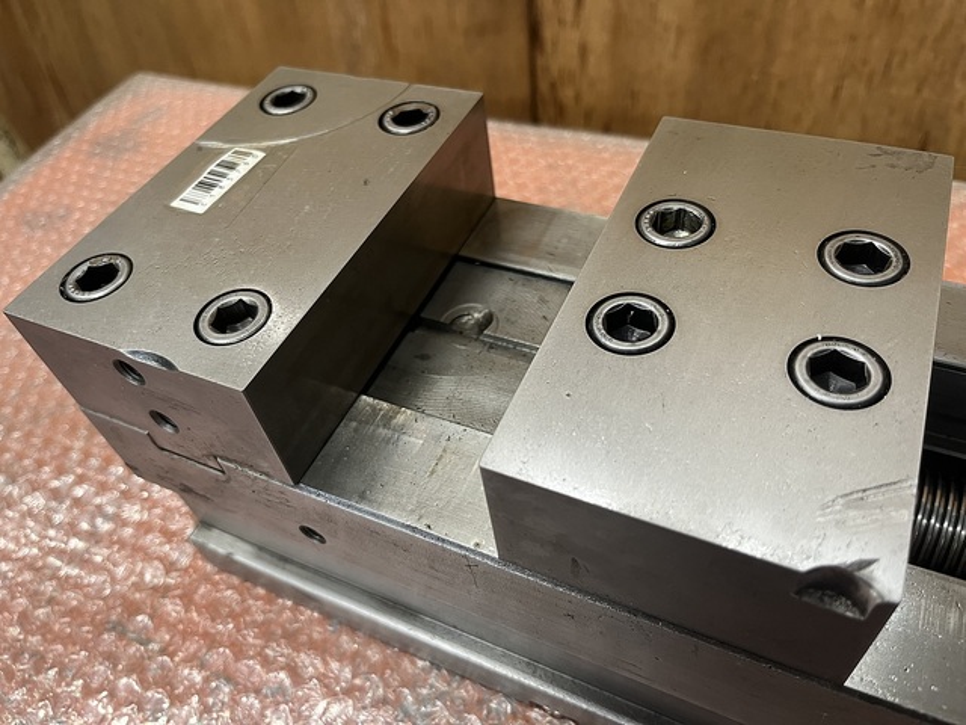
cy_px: 362
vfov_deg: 53.1
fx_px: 726
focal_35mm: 26
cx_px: 483
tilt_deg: -48.9
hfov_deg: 67.3
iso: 125
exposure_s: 1/50
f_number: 1.6
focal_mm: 5.1
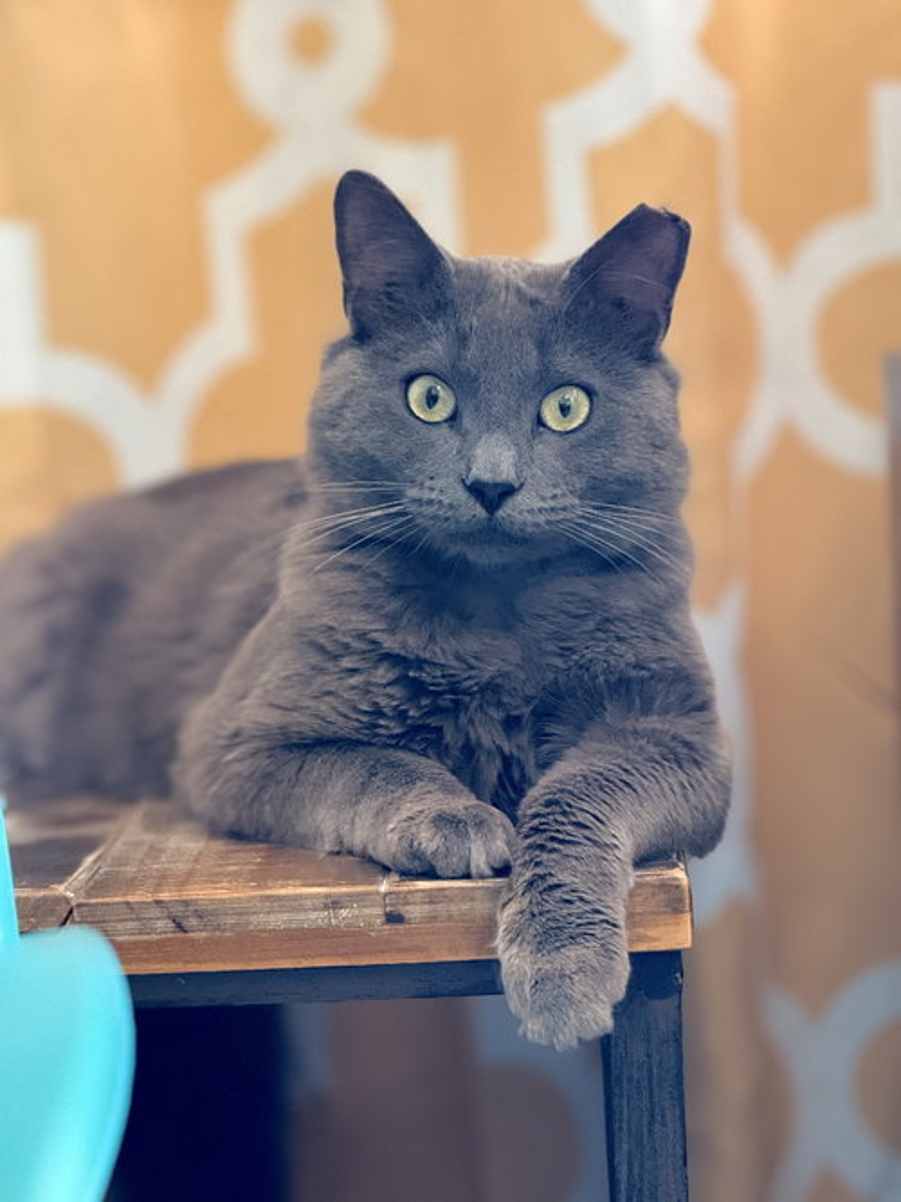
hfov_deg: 12.3
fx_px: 4166
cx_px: 450
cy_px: 601
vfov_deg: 16.4
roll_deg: +2.2
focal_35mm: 120
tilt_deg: -5.2
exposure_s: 1/59
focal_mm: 15.66
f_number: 2.8
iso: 640
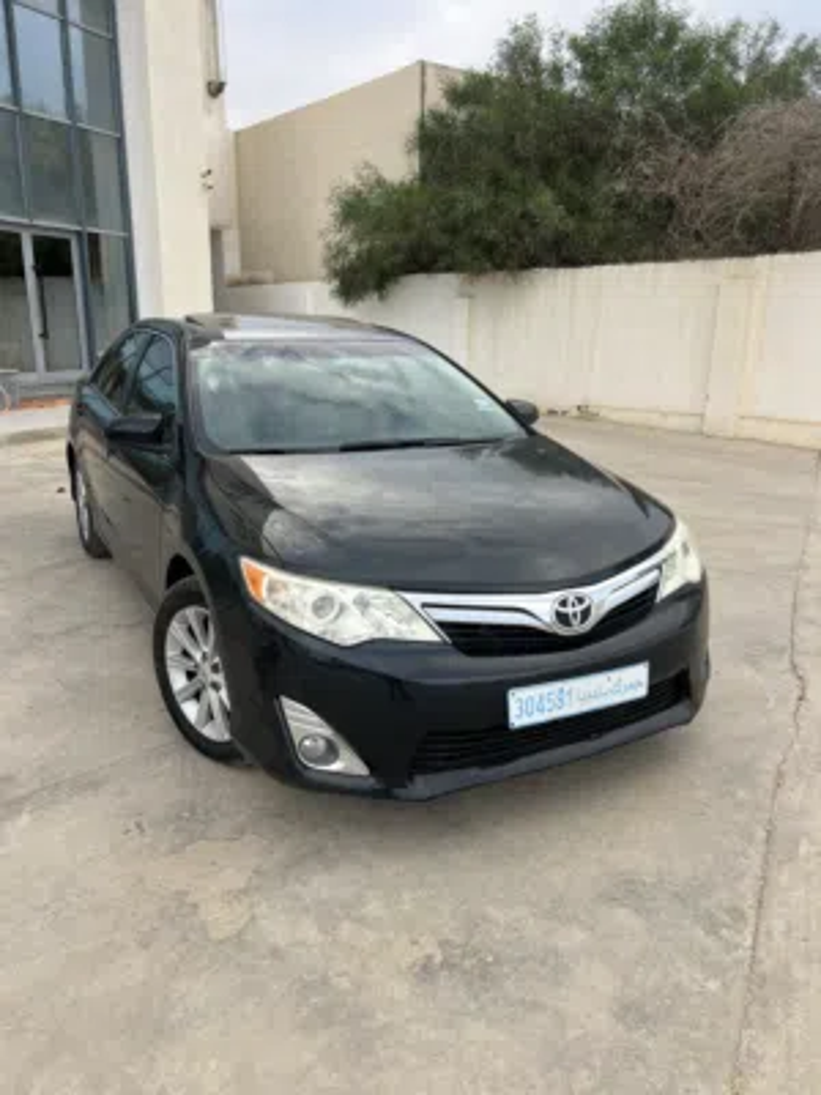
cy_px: 548
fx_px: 822
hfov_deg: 53.1
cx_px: 410
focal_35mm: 26
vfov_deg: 67.3
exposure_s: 1/342
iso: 50
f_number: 1.5
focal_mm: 5.7
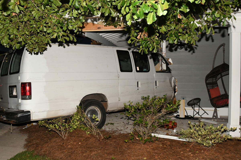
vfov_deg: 36.9
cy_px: 80
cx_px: 120
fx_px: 241
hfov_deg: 53.1
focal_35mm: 36
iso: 2000
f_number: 4.5
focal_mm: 24
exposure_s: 1/400
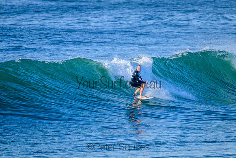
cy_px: 79
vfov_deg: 1.7
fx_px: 5245
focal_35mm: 800
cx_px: 118
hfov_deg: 2.6
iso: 2000
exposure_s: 1/2000
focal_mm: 800
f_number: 11
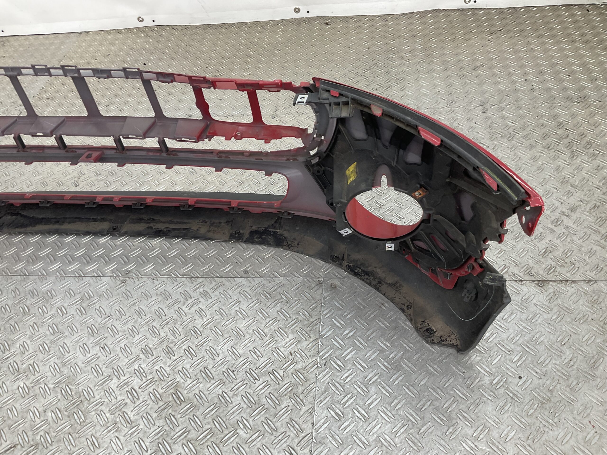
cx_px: 304
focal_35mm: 29
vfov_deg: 48.2
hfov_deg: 61.7
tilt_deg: -47.8
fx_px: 509
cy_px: 228
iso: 32
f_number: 1.8
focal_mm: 3
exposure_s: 1/120
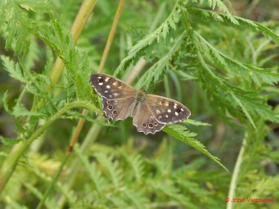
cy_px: 104
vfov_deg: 9.2
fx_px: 1306
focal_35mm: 162
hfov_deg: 12.2
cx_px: 140
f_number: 5
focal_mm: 28.8
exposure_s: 1/168
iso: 160
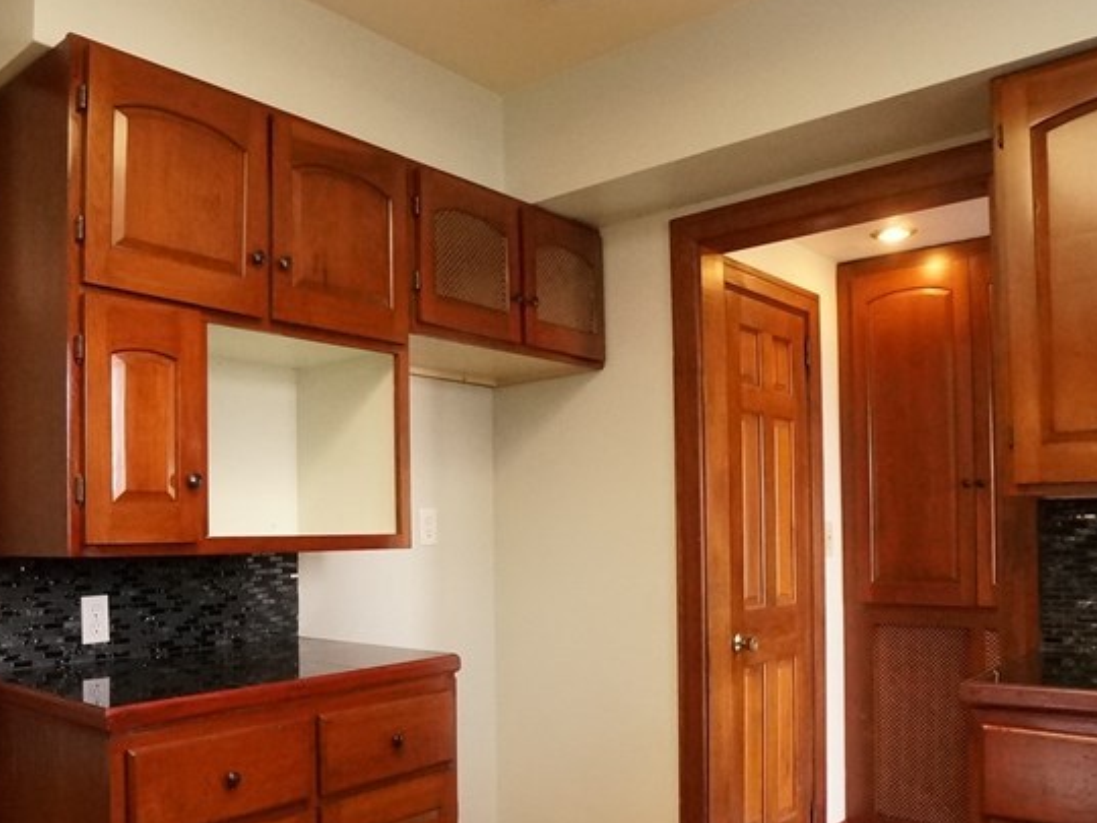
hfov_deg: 61.3
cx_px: 457
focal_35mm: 29
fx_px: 919
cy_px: 515
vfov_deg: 47.8
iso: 3200
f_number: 6.3
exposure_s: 1/100
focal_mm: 10
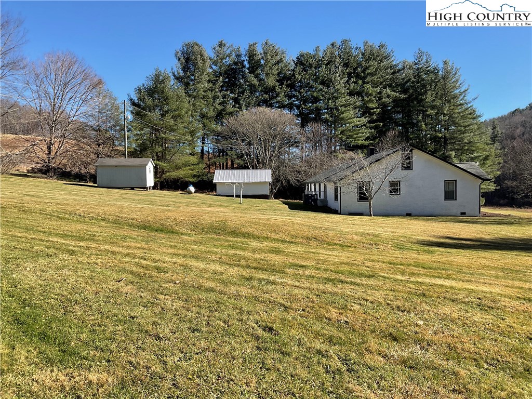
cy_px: 200
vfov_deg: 48.2
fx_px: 446
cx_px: 266
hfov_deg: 61.7
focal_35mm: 29
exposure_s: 1/978
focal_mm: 3
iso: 16
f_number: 1.8
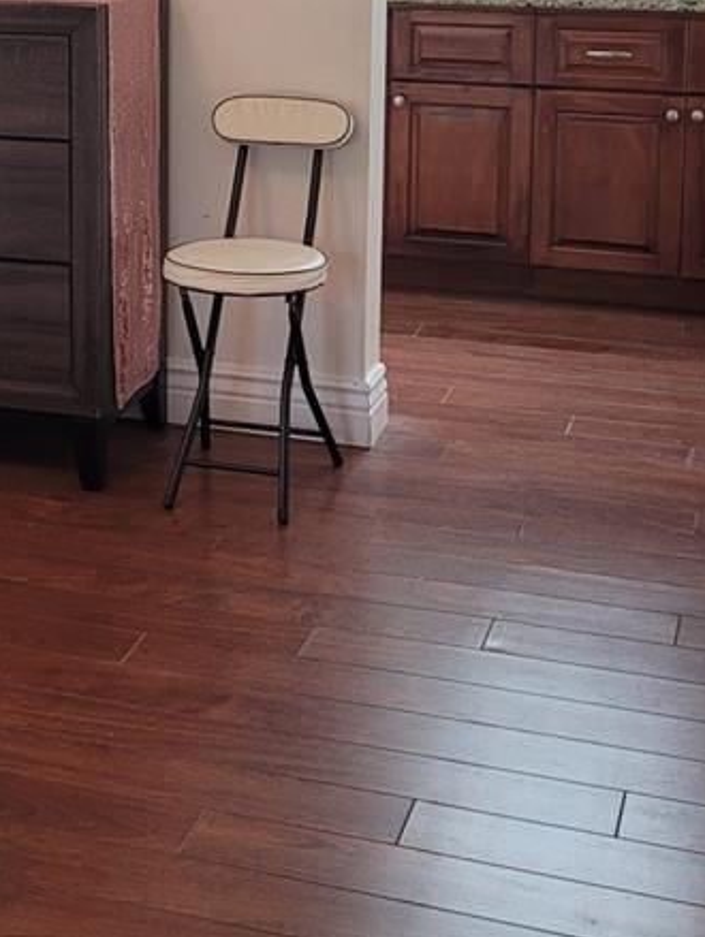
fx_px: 1925
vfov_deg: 26.4
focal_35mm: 71
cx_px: 66
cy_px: 81
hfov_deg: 20.3
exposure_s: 1/59
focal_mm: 5.4
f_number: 1.8
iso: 160
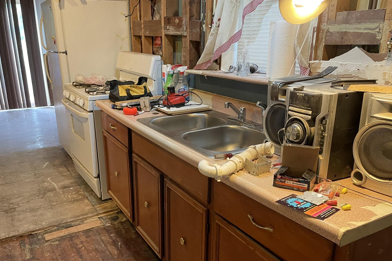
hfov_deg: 60.3
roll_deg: +0.4
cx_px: 187
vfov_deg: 41.9
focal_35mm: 31
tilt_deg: -19.0
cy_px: 167
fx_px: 338
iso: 400
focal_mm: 4.2
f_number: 1.6
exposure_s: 1/60
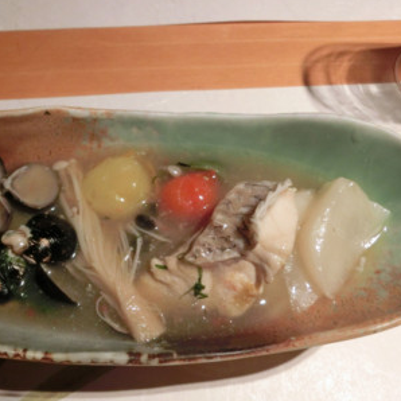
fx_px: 419
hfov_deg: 50.0
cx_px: 128
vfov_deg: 51.1
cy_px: 210
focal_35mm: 32
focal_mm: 4.24
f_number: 3
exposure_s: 1/80
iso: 400
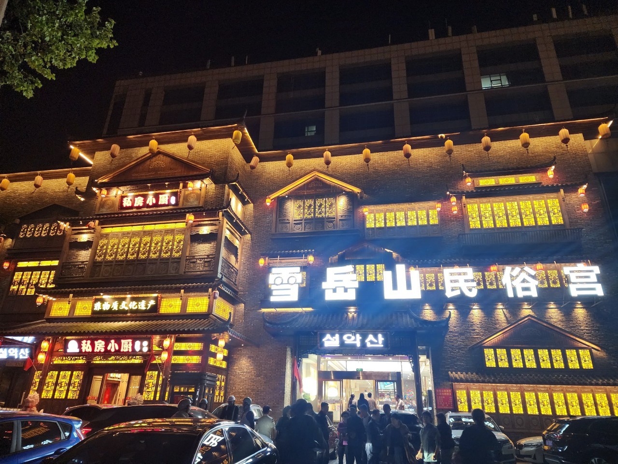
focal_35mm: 23
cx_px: 309
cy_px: 232
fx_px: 411
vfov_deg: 58.9
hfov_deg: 73.9
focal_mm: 6.4
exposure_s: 1/100
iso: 400
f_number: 1.8
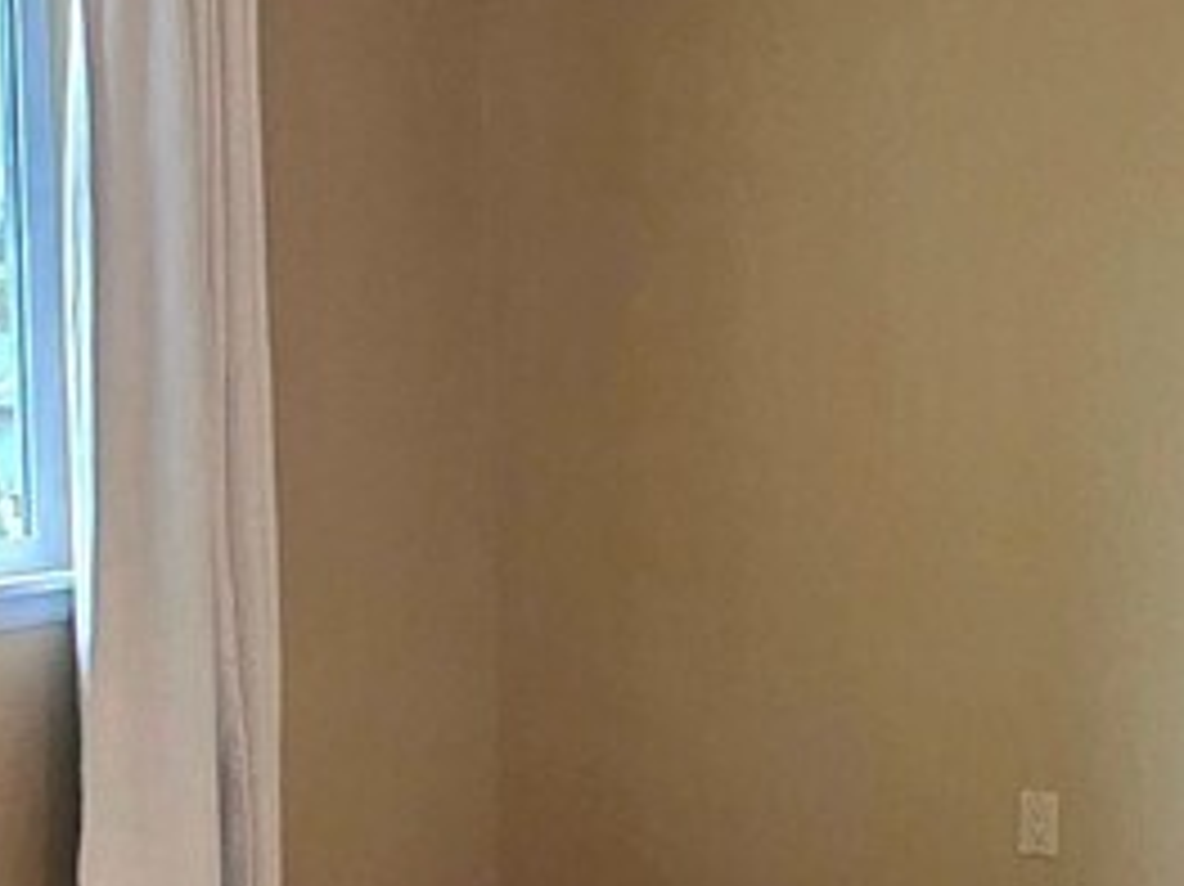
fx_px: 2701
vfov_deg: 18.6
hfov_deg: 24.6
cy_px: 562
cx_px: 401
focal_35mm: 79
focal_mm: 2.2
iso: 250
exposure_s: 1/120
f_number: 1.9
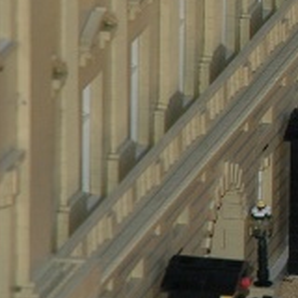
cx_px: 730
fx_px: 4334
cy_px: 35
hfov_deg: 3.9
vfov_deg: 3.9
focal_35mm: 445
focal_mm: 70
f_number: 5
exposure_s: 1/500
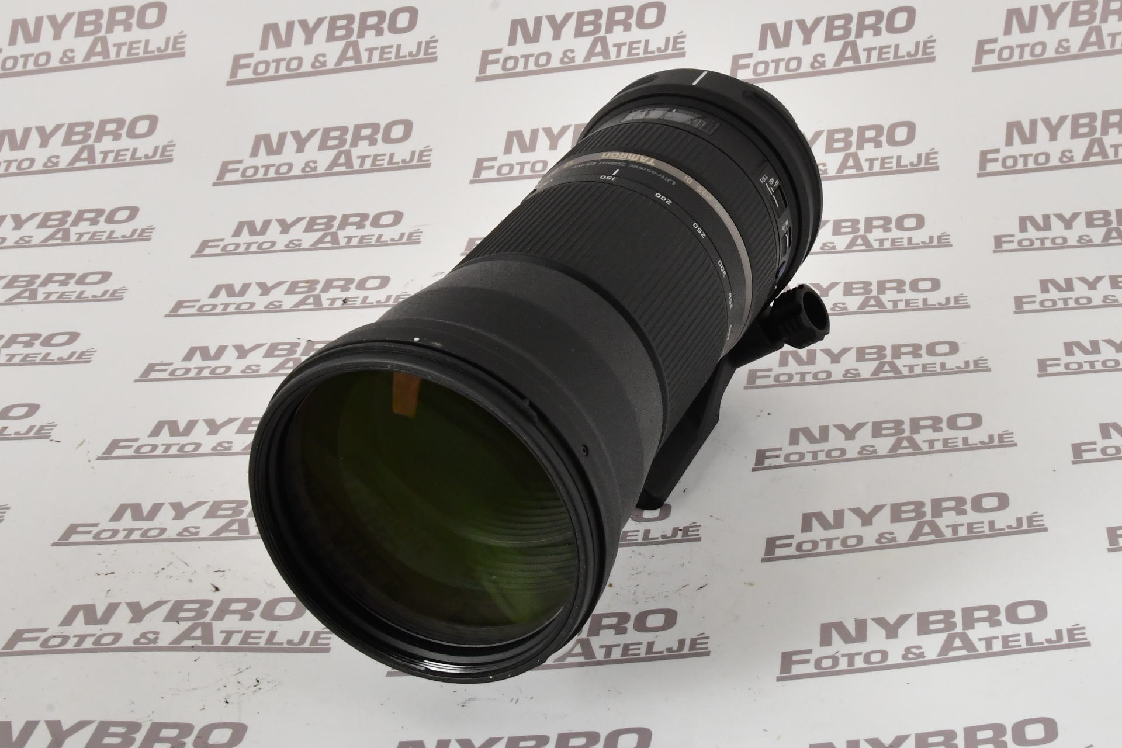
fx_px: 966
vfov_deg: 42.3
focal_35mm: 31
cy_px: 374
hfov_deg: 60.3
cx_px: 561
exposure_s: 1/250
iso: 1600
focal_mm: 31
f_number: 16
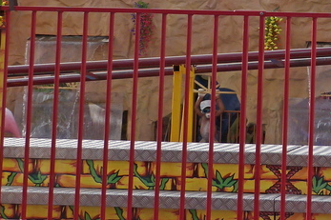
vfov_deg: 9.1
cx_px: 414
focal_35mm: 150
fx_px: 1378
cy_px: -22
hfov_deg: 13.3
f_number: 3.6
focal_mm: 9
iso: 100
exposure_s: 1/500
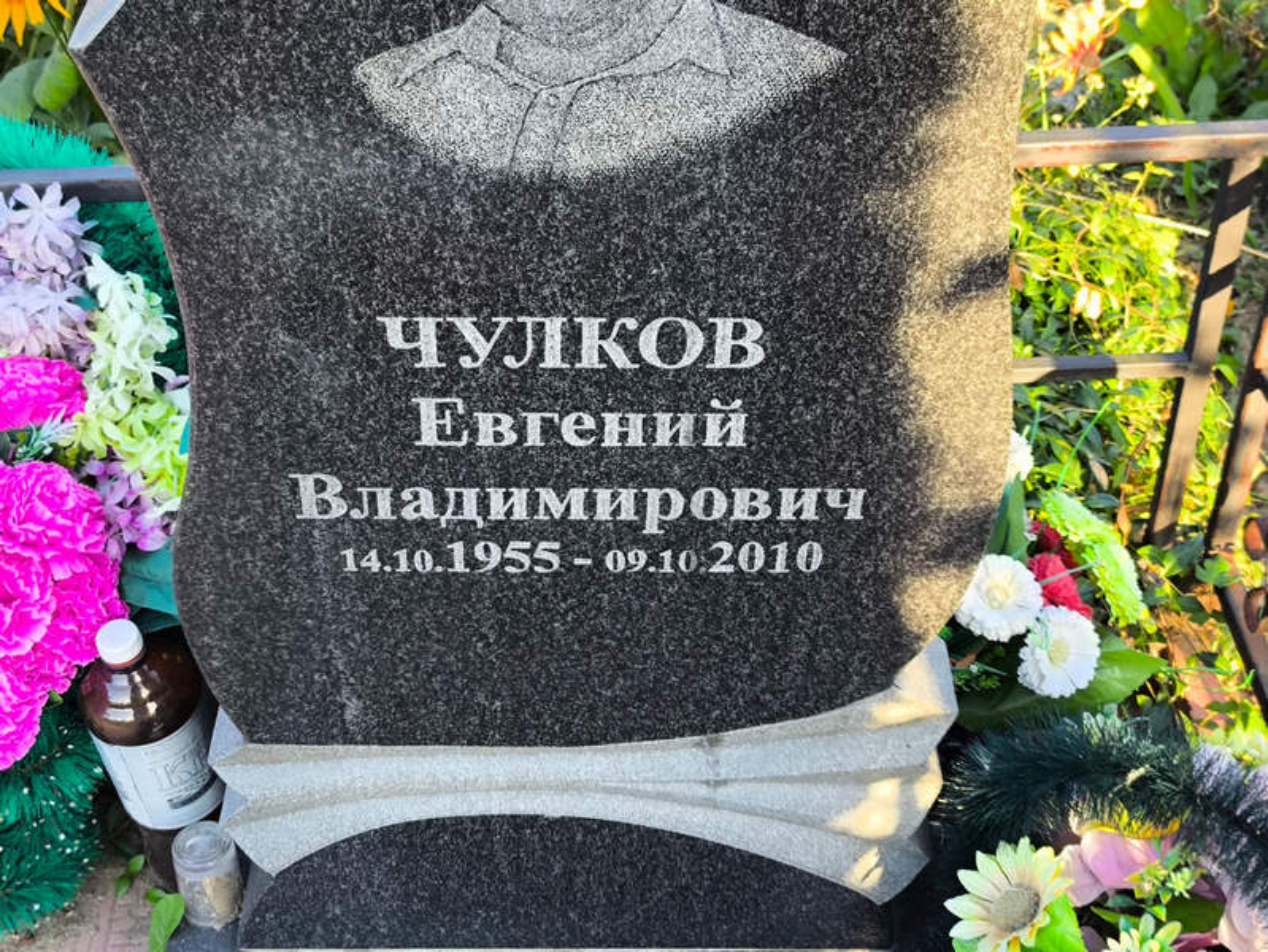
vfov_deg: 29.1
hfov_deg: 38.2
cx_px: 634
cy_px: 476
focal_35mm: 50
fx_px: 1832
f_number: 1.7
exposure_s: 1/100
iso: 64
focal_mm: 4.71
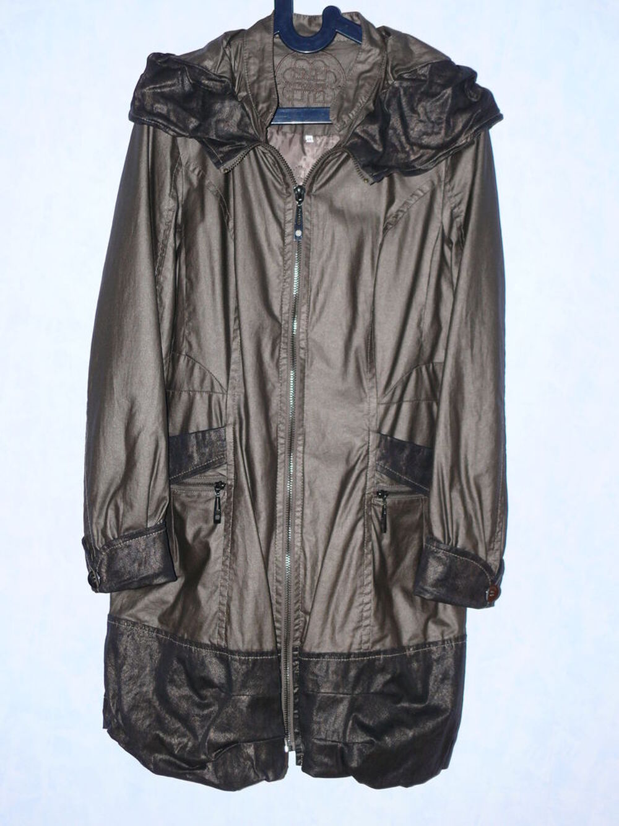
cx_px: 310
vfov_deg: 38.2
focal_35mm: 50
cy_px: 413
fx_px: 1192
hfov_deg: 29.1
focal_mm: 9.2
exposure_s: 1/30
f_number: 3.2
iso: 100
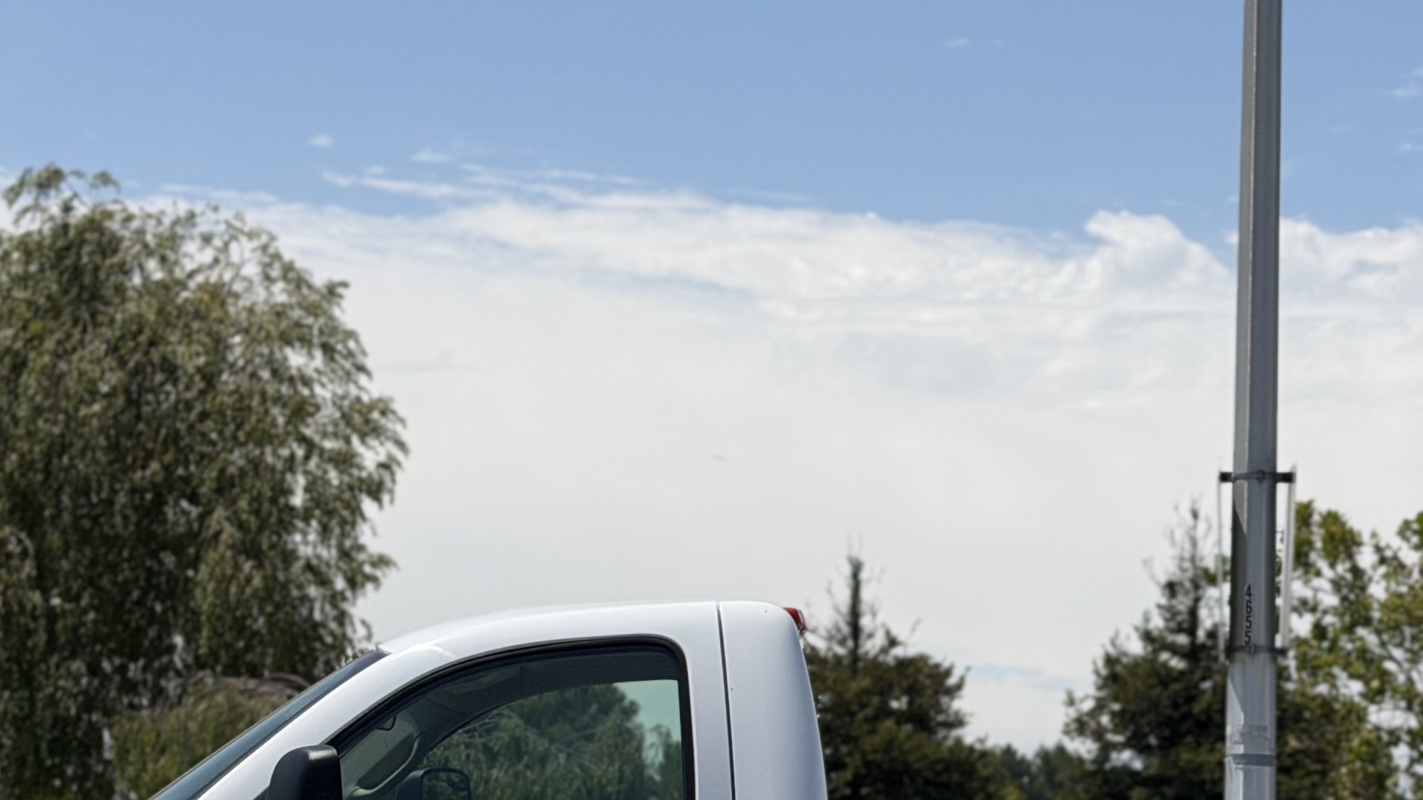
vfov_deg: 11.0
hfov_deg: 19.6
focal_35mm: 109
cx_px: 823
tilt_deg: -0.5
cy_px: 910
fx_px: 4113
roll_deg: -0.1
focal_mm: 6.76
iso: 80
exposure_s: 1/8772
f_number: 1.78
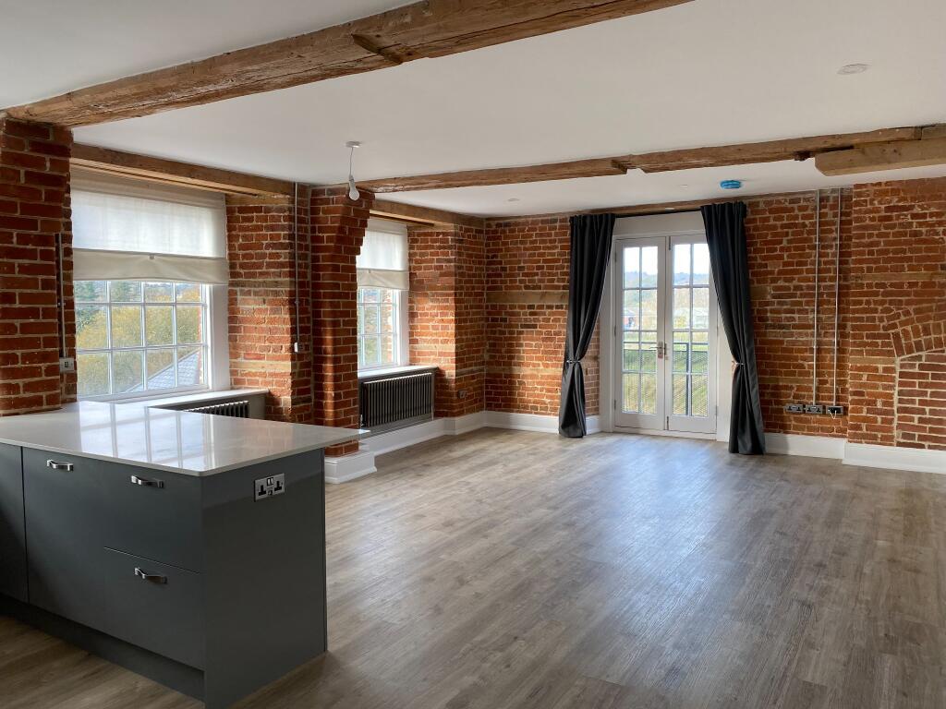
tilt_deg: -3.5
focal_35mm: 26
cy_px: 354
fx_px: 711
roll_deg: +0.6
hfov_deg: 67.3
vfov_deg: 53.1
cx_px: 473
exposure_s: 1/121
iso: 80
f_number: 1.8
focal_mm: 4.25
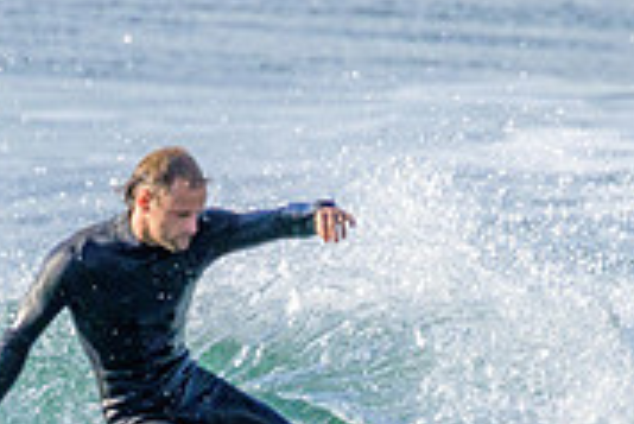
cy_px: 561
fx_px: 45931
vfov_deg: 0.5
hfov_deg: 0.8
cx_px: 381
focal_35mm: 2606
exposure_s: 1/2000
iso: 1600
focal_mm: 800
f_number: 11
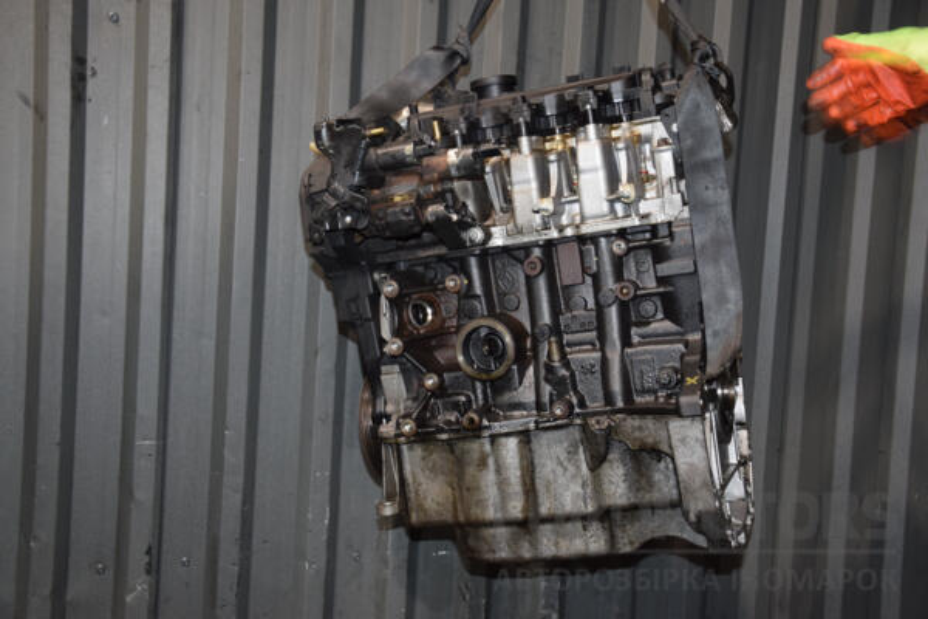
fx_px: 1160
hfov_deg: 43.6
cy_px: 310
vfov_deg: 29.9
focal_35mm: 45
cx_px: 464
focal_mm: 30
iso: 800
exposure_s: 1/60
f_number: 5
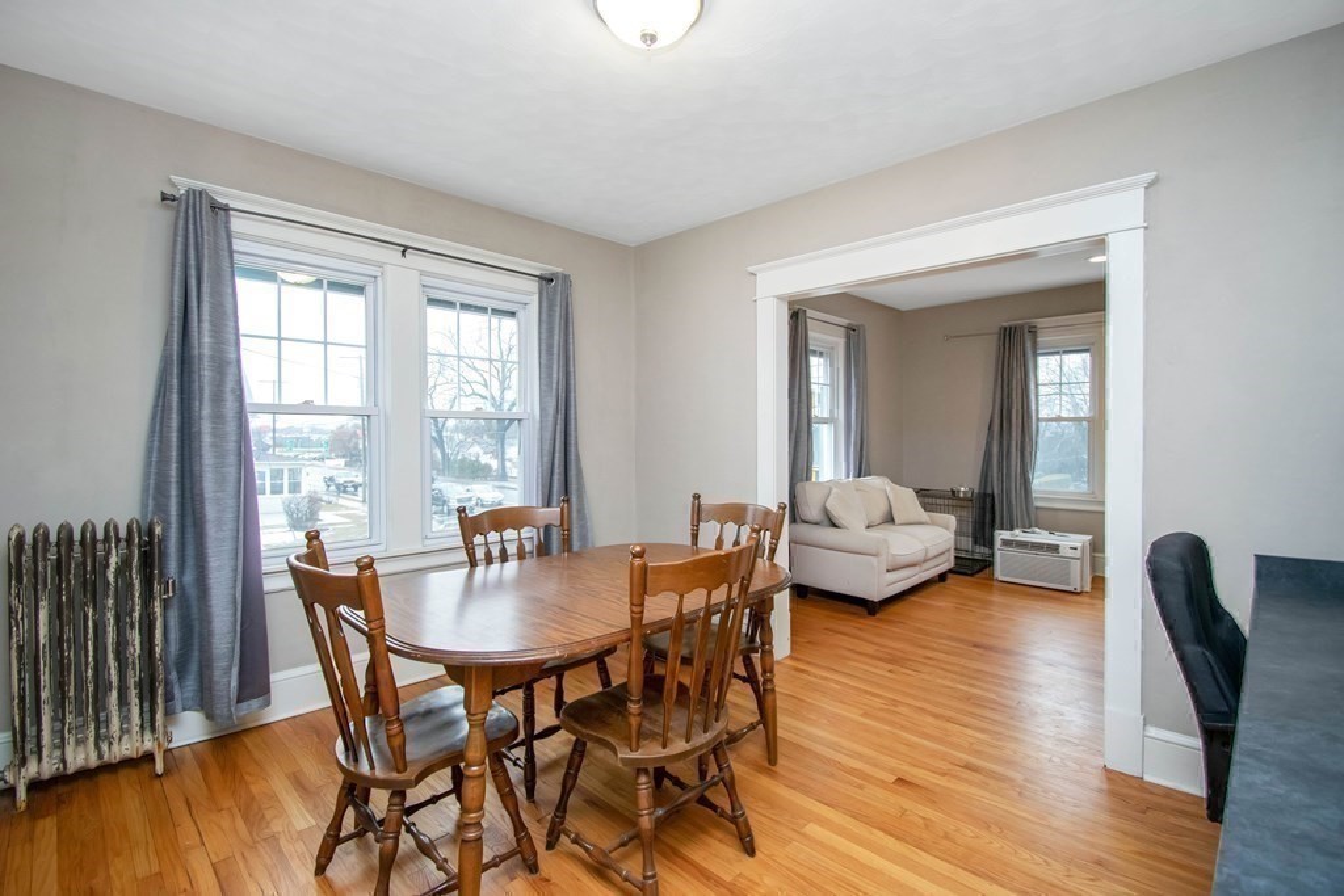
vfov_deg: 77.3
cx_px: 672
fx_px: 560
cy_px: 448
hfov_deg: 100.4
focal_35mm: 15
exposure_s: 1/125
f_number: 5.6
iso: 800
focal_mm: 10
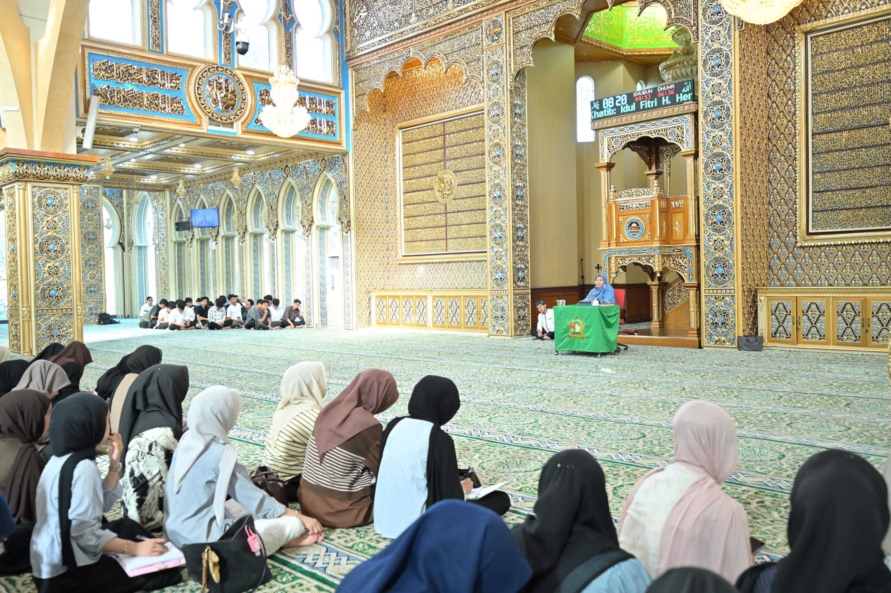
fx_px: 742
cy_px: 296
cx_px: 446
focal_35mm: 30
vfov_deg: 43.5
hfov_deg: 62.0
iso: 1000
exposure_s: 1/125
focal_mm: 30
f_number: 2.8
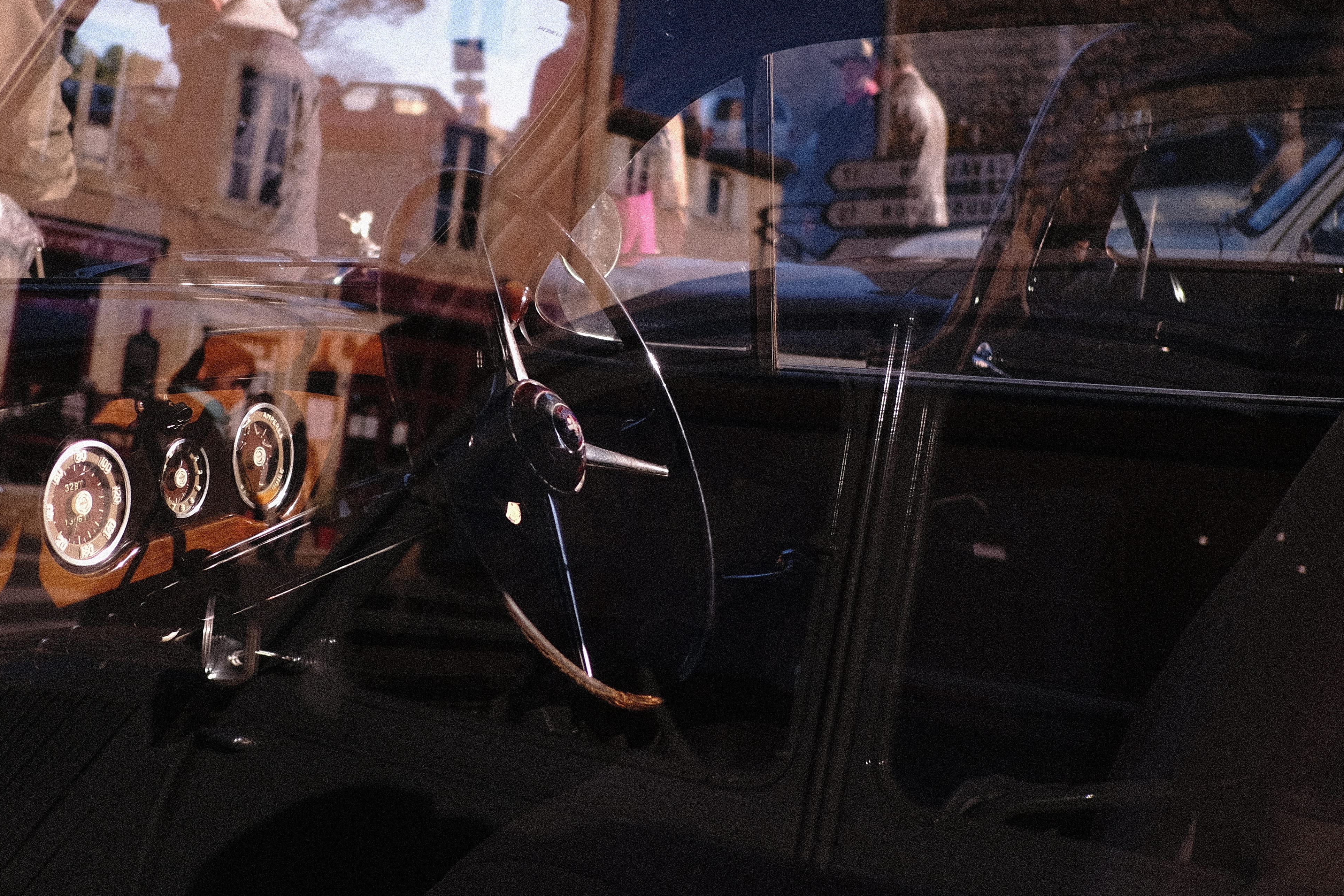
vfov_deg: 31.6
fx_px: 1568
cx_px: 574
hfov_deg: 46.3
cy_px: 283
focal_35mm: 42
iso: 100
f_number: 2
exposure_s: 1/2000
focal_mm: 18
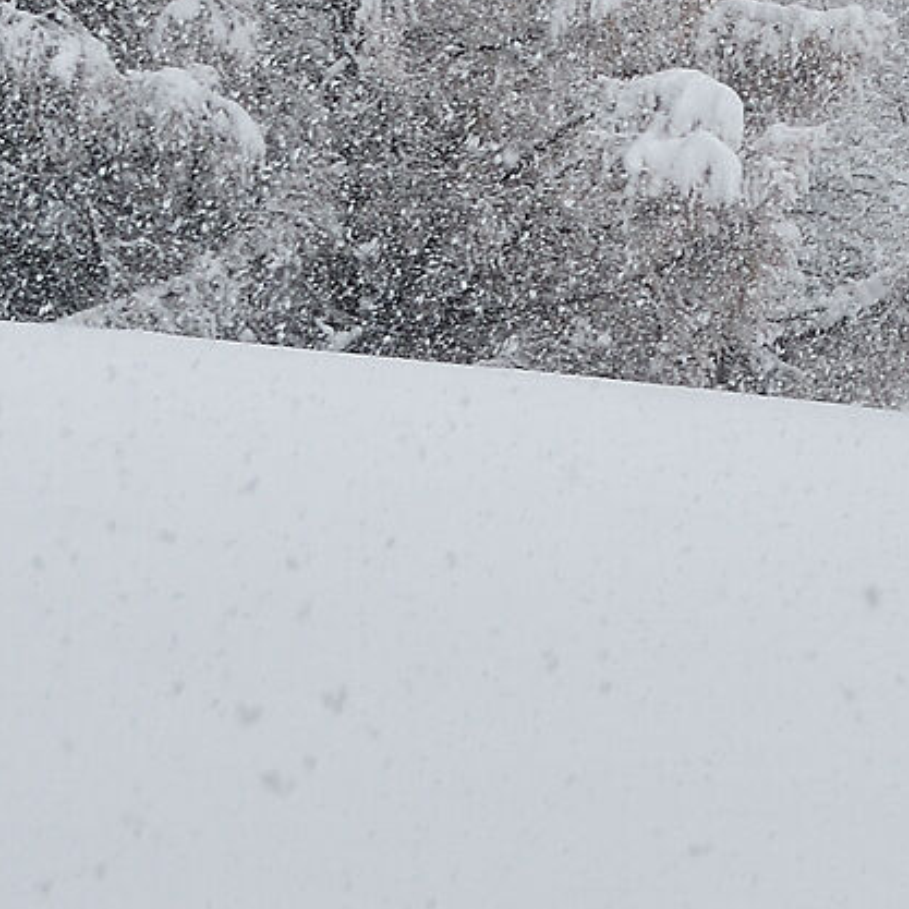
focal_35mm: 352
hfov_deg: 4.8
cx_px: 2313
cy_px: -695
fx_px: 10458
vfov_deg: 4.9
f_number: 8
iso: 100
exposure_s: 1/320
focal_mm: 48
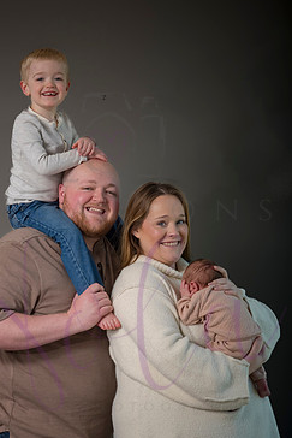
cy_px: 253
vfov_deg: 19.4
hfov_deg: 13.0
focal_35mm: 105
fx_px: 1276
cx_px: 113
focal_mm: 85
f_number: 8
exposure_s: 1/250
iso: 500
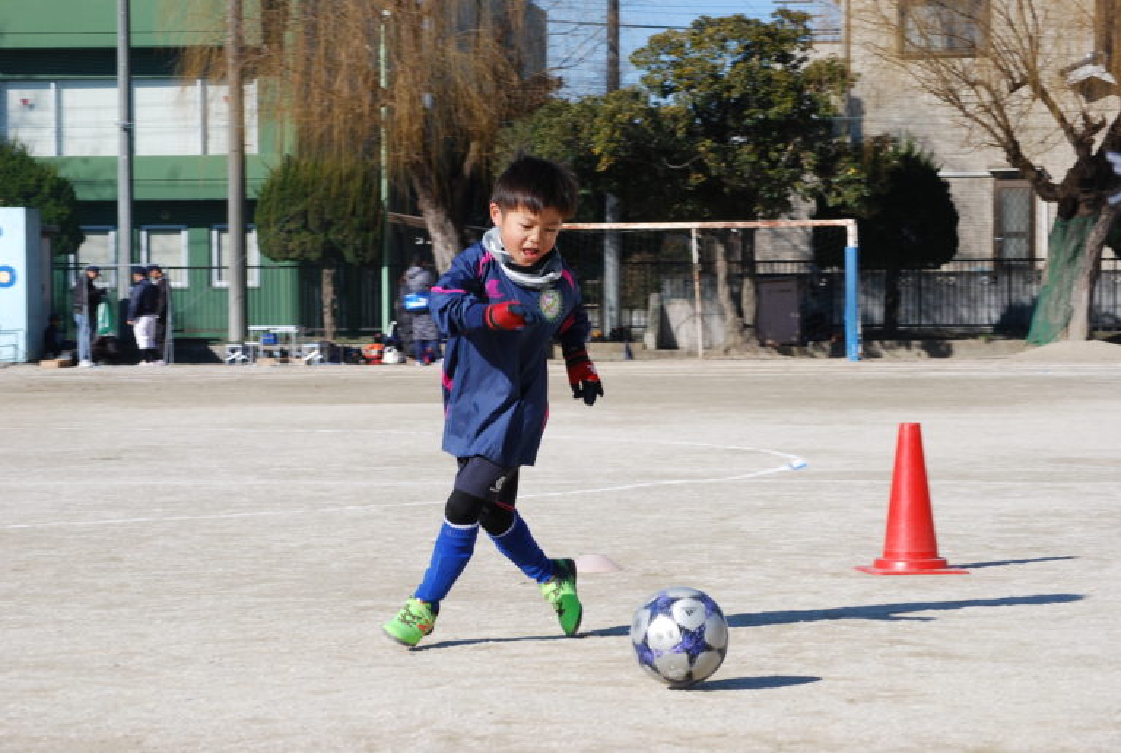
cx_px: 560
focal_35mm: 112
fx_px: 3511
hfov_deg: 18.1
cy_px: 376
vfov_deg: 12.2
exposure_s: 1/250
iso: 180
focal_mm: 75
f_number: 10
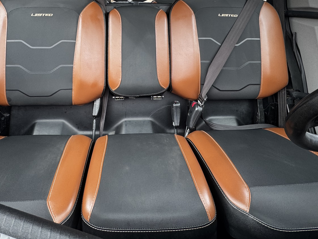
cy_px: 26
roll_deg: +0.6
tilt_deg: -6.0
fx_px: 230
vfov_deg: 49.2
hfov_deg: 68.9
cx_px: 132
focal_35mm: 25
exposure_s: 1/99
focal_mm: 2.22
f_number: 2.2
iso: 64
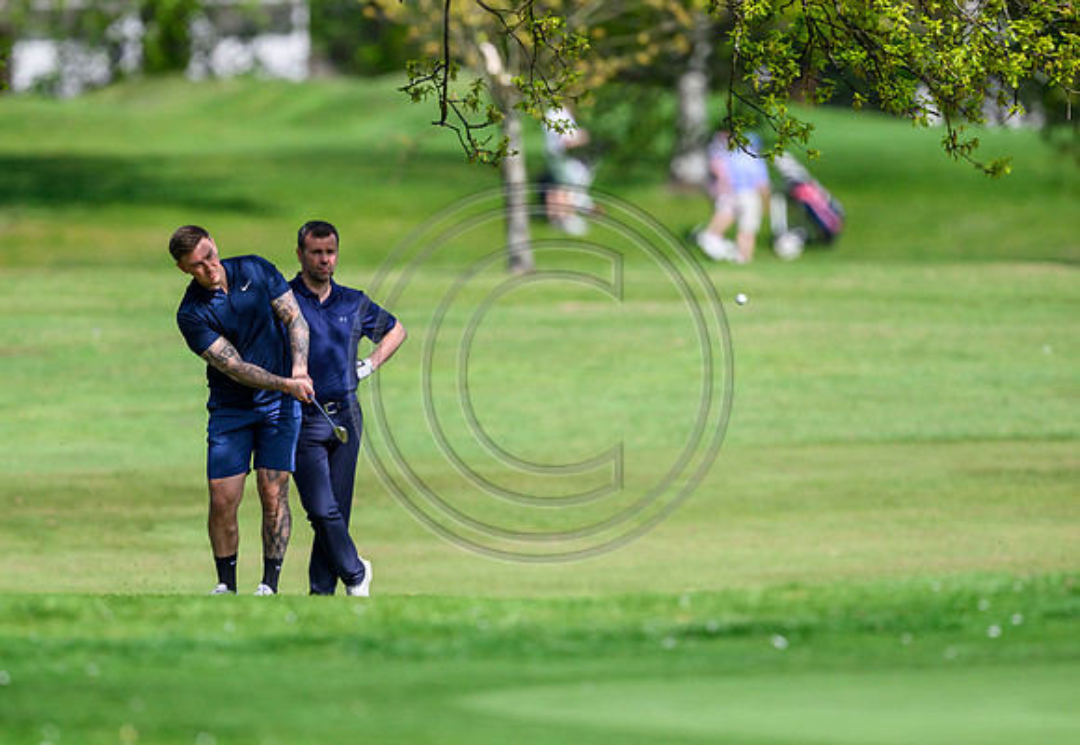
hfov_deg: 3.5
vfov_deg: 2.4
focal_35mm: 589
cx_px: 485
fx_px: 17852
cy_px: 435
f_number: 3.5
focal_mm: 400
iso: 500
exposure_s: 1/5000
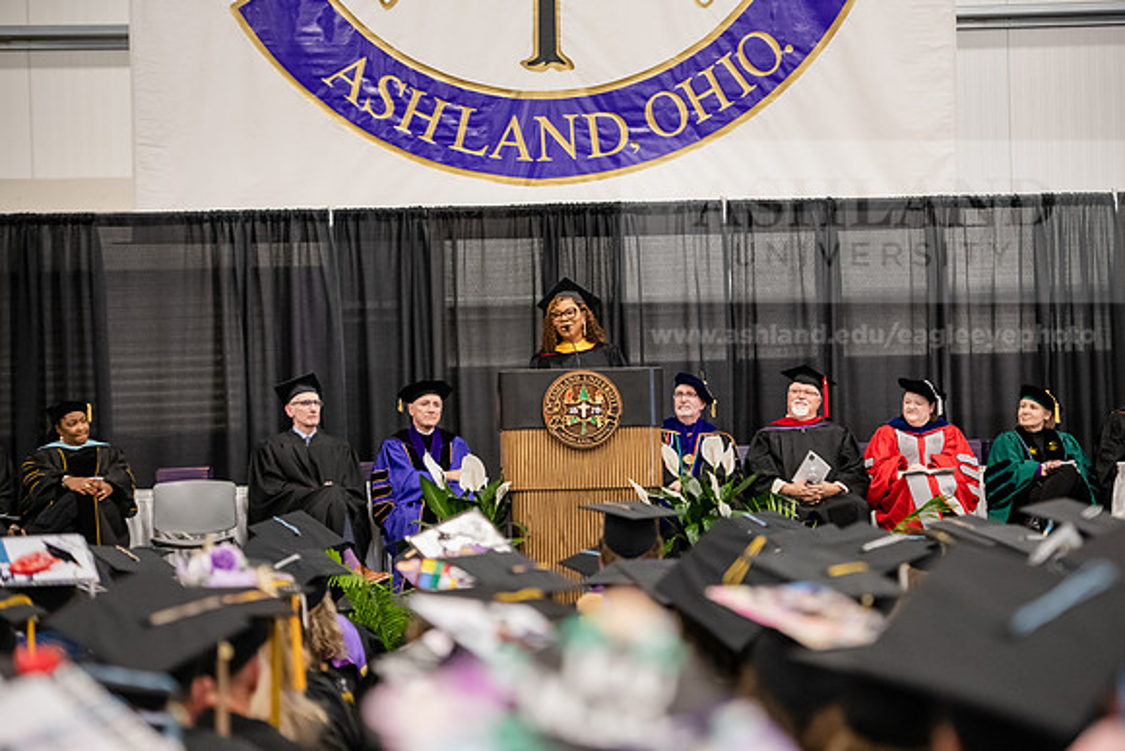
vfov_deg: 13.0
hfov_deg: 19.5
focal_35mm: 105
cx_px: 562
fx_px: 3282
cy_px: 376
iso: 3200
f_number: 3.2
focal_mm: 105
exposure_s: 1/200
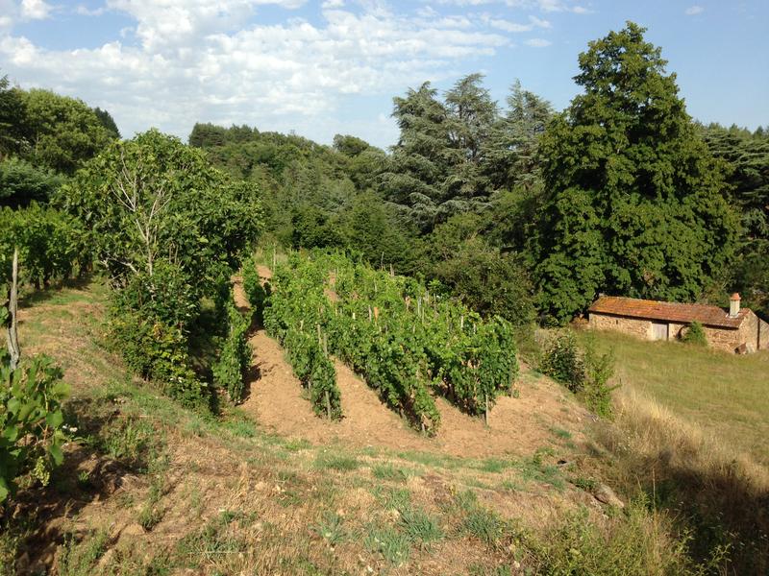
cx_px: 384
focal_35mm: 33
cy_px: 288
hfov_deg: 55.4
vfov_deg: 42.9
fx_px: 733
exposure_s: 1/1205
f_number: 2.4
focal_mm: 4.12
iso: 50
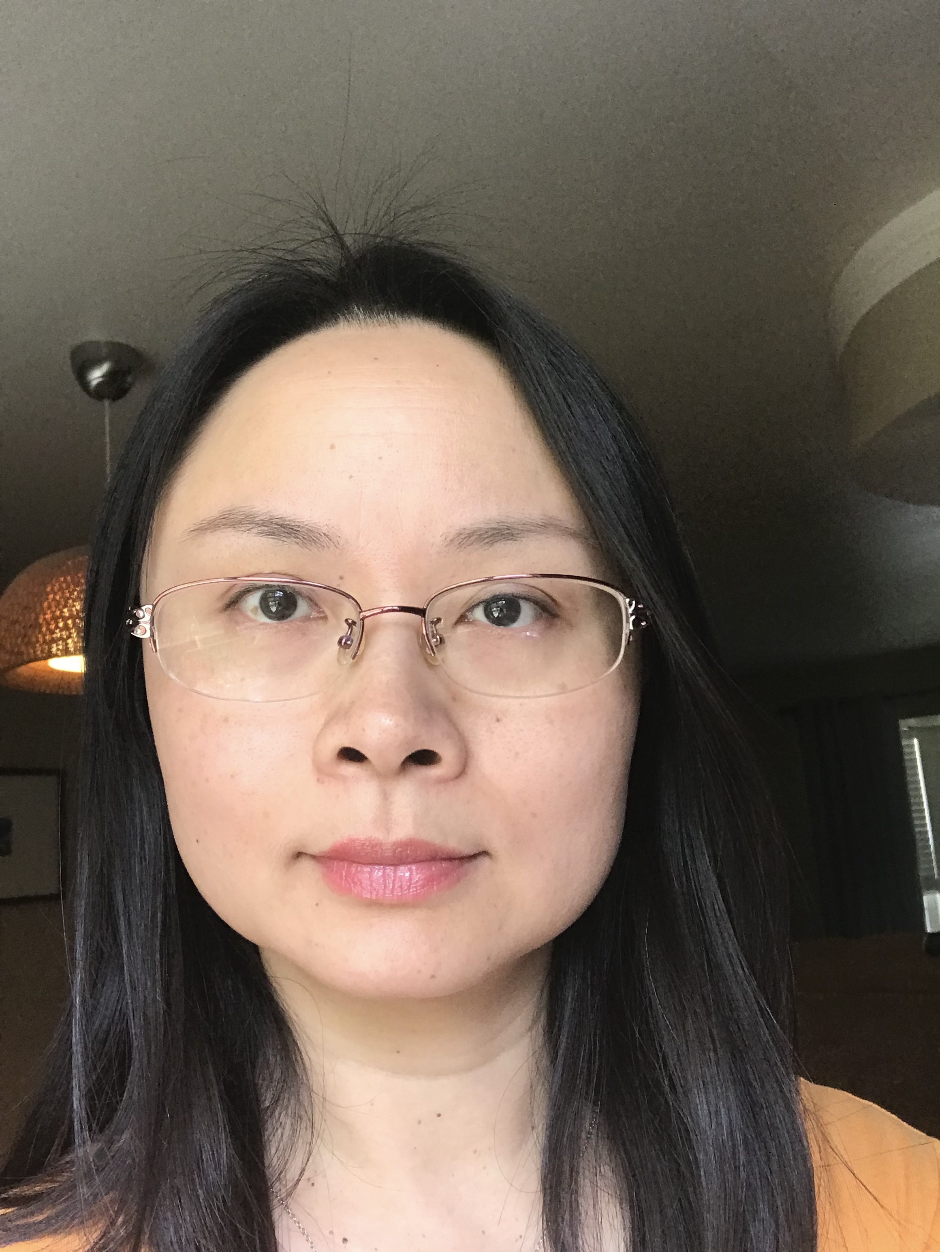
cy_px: 626
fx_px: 1157
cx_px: 470
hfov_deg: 44.2
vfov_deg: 56.8
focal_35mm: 32
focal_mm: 2.87
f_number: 2.2
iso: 32
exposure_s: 1/30
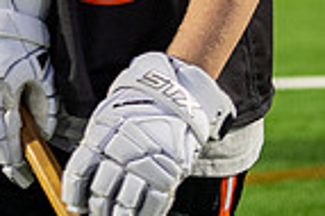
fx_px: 1425
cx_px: 53
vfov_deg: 8.0
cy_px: -289
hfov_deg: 12.9
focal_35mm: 158
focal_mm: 50
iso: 800
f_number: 1.8
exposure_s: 1/400
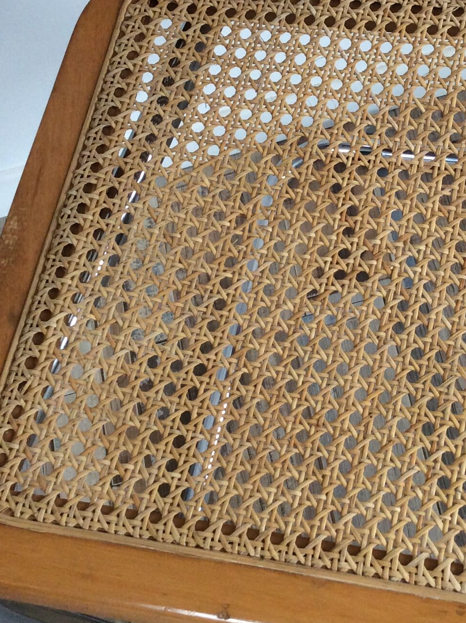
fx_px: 1152
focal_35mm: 64
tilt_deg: -60.6
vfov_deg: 30.1
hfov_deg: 22.5
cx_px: 387
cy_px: 209
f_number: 2.4
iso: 64
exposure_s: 1/100
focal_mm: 3.3
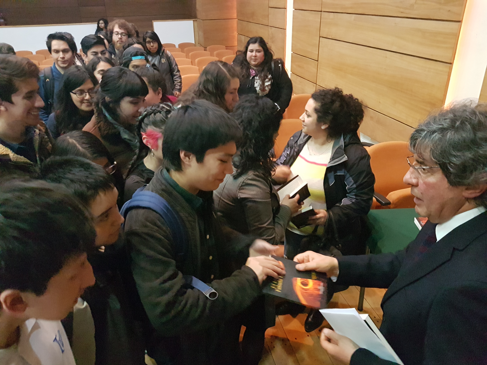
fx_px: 366
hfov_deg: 67.3
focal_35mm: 26
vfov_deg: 53.1
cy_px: 182
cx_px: 244
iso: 800
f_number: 1.7
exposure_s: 1/25
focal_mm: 4.2
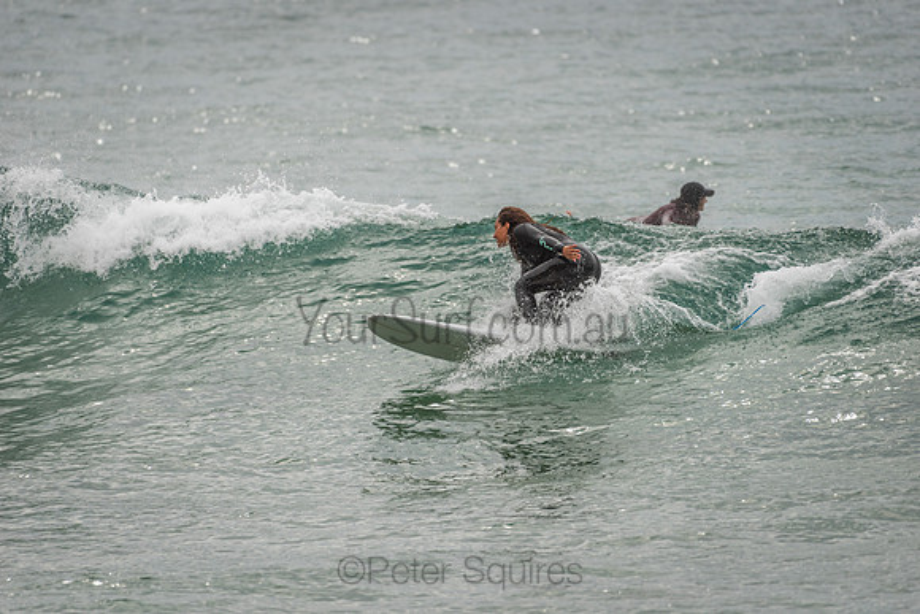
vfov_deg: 2.8
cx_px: 460
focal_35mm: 500
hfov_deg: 4.1
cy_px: 307
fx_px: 12780
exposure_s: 1/2000
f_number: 5.6
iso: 320
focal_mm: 500
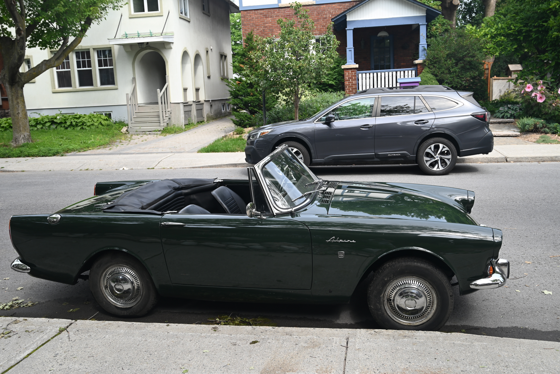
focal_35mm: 34
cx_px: 280
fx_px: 529
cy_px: 187
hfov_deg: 55.8
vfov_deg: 38.9
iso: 160
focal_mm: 34
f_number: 5.6
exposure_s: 1/250
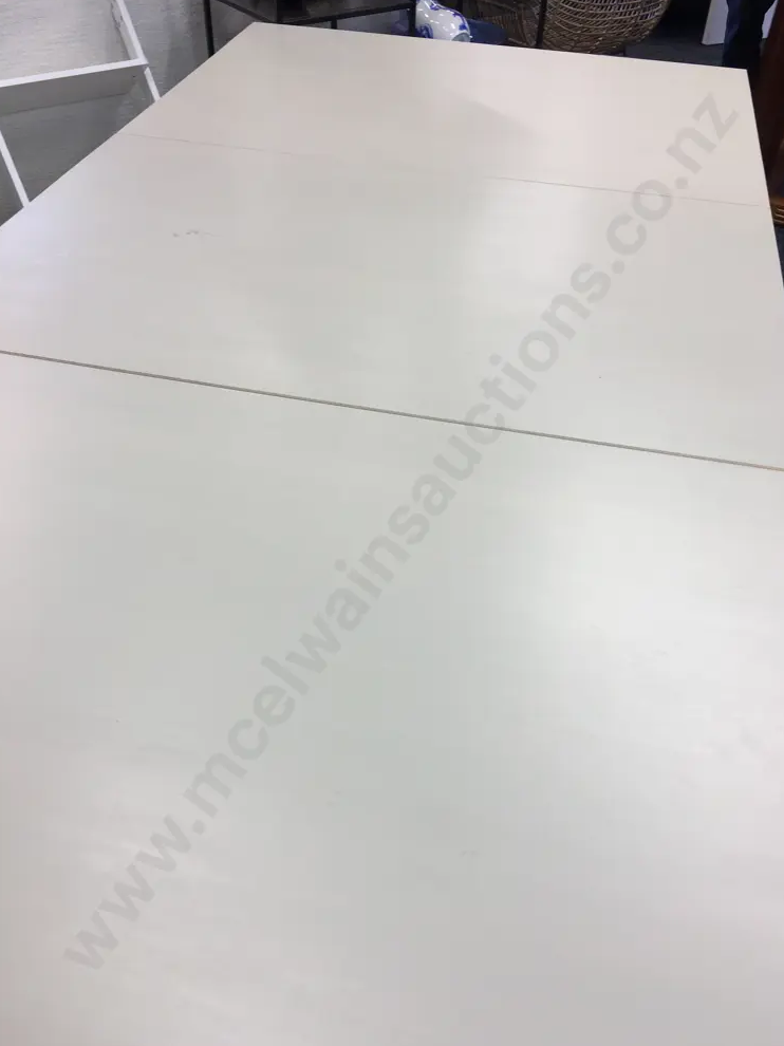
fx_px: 906
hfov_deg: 46.8
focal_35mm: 30
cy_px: 536
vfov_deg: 60.0
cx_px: 399
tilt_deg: -41.8
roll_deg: -3.1
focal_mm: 4.15
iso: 32
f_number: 2.2
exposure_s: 1/50
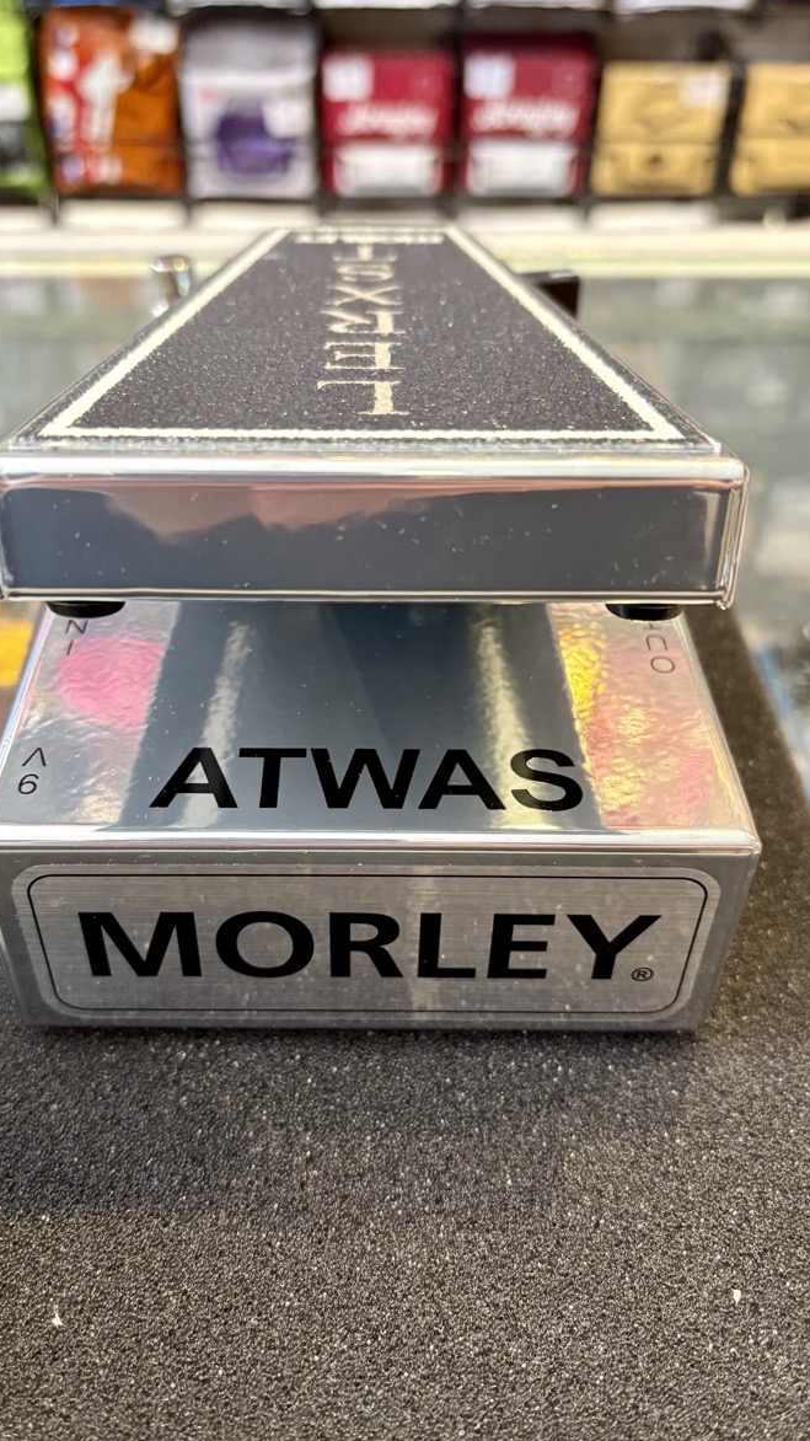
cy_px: 728
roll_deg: +2.1
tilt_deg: -41.2
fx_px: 1108
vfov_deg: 66.1
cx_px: 358
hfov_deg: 40.1
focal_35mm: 29
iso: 320
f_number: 1.6
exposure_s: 1/60
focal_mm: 5.96
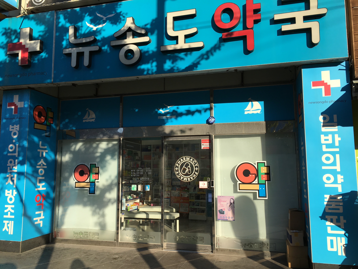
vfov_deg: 48.2
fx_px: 300
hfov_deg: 61.7
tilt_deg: +8.3
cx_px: 179
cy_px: 134
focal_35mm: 29
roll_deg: -1.4
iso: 25
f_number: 2.2
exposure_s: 1/1202
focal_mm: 4.15
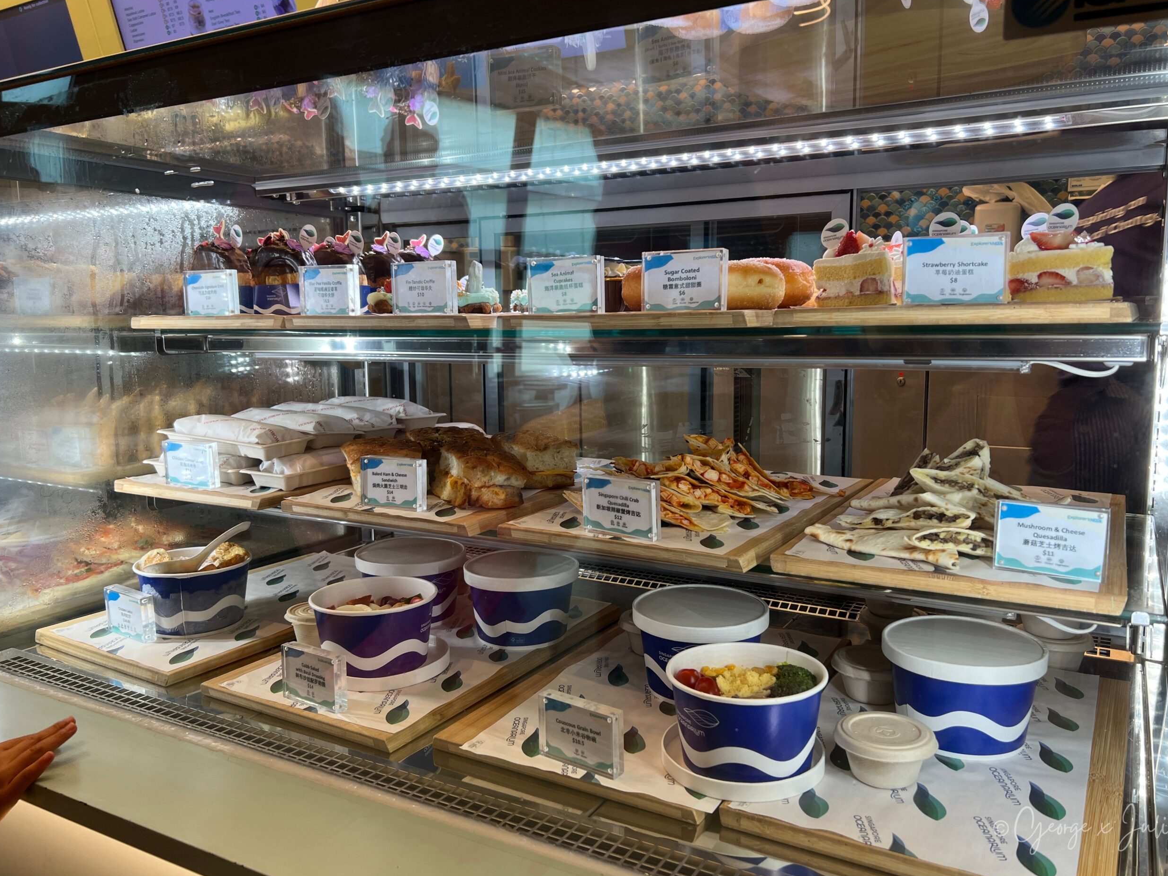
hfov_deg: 65.3
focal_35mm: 27
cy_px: 426
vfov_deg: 51.4
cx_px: 595
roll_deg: +0.4
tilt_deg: -7.6
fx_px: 911
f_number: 1.5
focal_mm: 5.7
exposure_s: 1/100
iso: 50
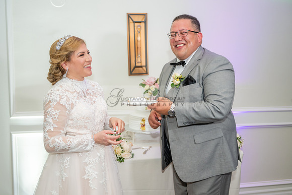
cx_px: 146
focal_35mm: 38
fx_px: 307
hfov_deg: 50.8
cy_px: 103
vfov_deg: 35.2
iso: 800
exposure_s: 1/100
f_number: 2.8
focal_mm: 36
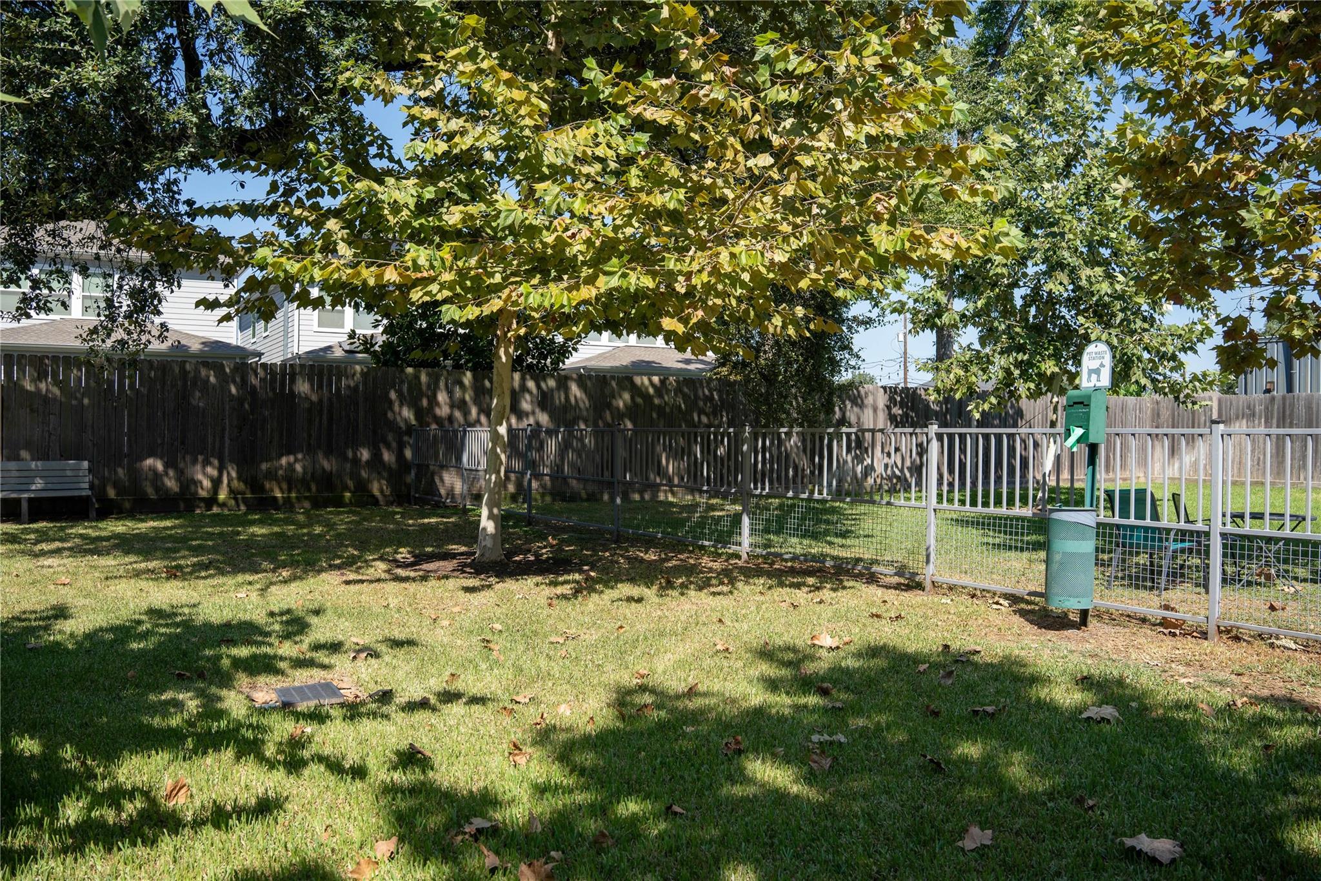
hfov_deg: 65.5
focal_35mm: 28
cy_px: 440
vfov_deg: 46.4
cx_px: 660
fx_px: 1027
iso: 160
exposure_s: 1/400
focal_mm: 28
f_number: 5.6
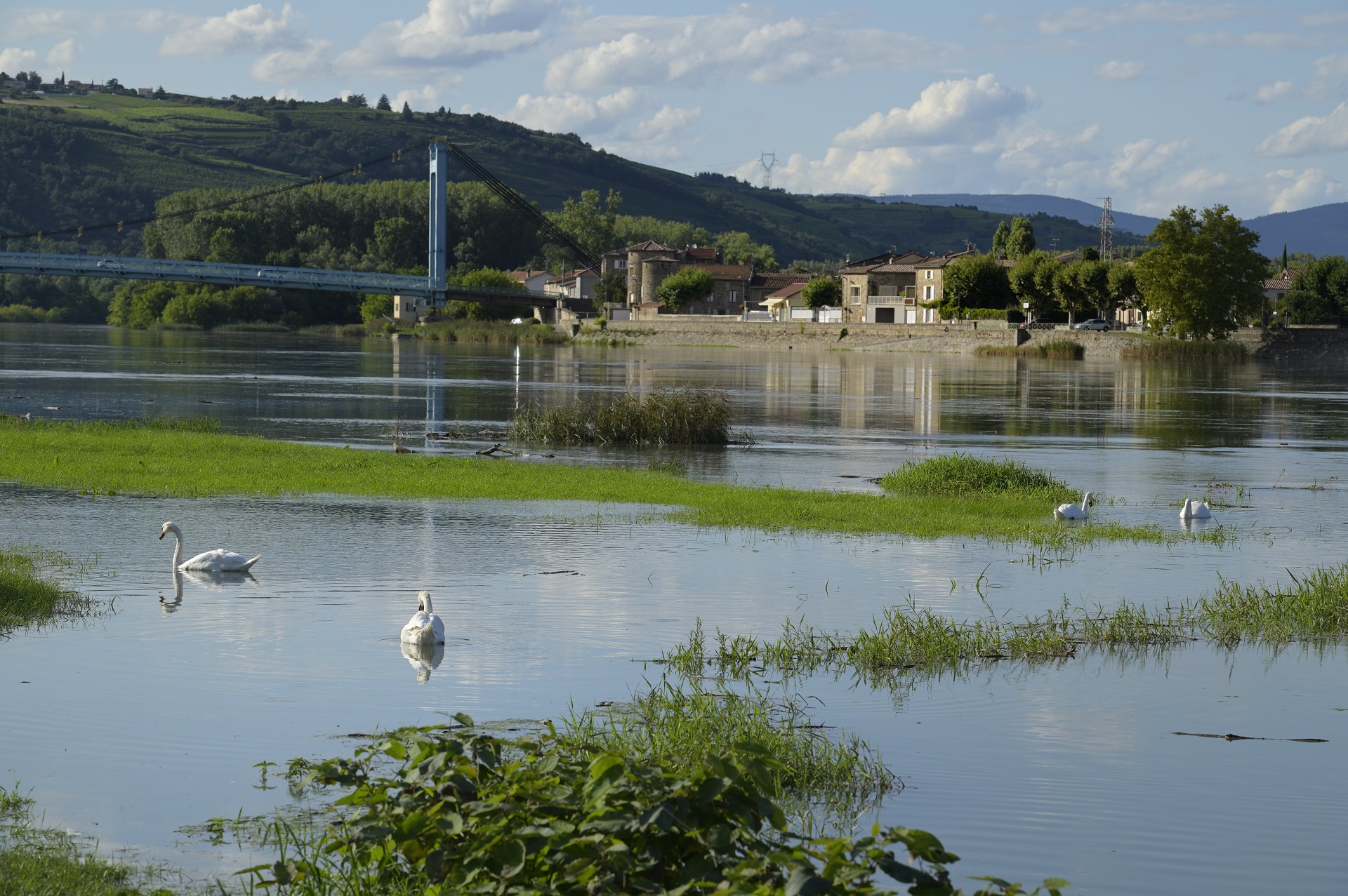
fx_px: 4190
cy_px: 448
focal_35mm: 112
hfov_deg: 18.3
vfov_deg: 12.2
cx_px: 674
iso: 320
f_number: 8
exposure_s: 1/1000
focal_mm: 112
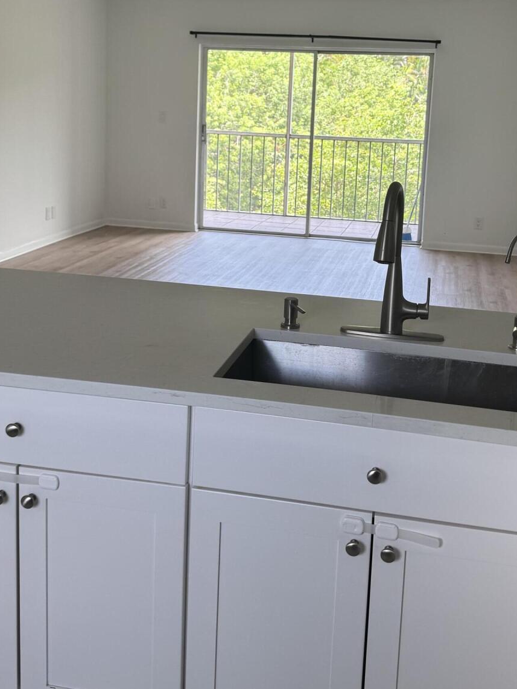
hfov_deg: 34.3
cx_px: 264
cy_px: 216
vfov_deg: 44.0
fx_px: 837
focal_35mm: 42
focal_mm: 6.76
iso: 64
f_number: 1.78
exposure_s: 1/121
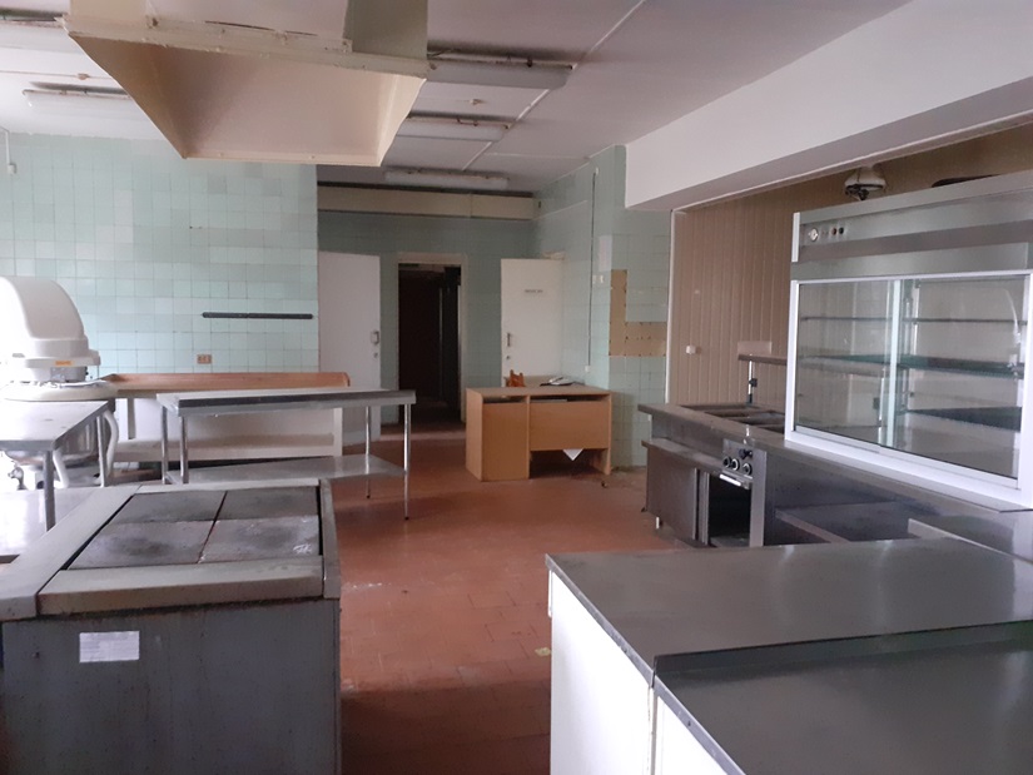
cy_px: 388
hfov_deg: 65.3
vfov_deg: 51.4
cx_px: 516
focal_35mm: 27
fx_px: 806
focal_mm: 3.6
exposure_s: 1/20
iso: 500
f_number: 1.9
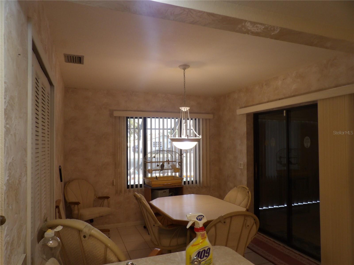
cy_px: 132
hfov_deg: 71.6
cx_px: 177
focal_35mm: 24
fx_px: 245
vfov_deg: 56.8
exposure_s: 1/28
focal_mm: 4.3
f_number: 3.2
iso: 200
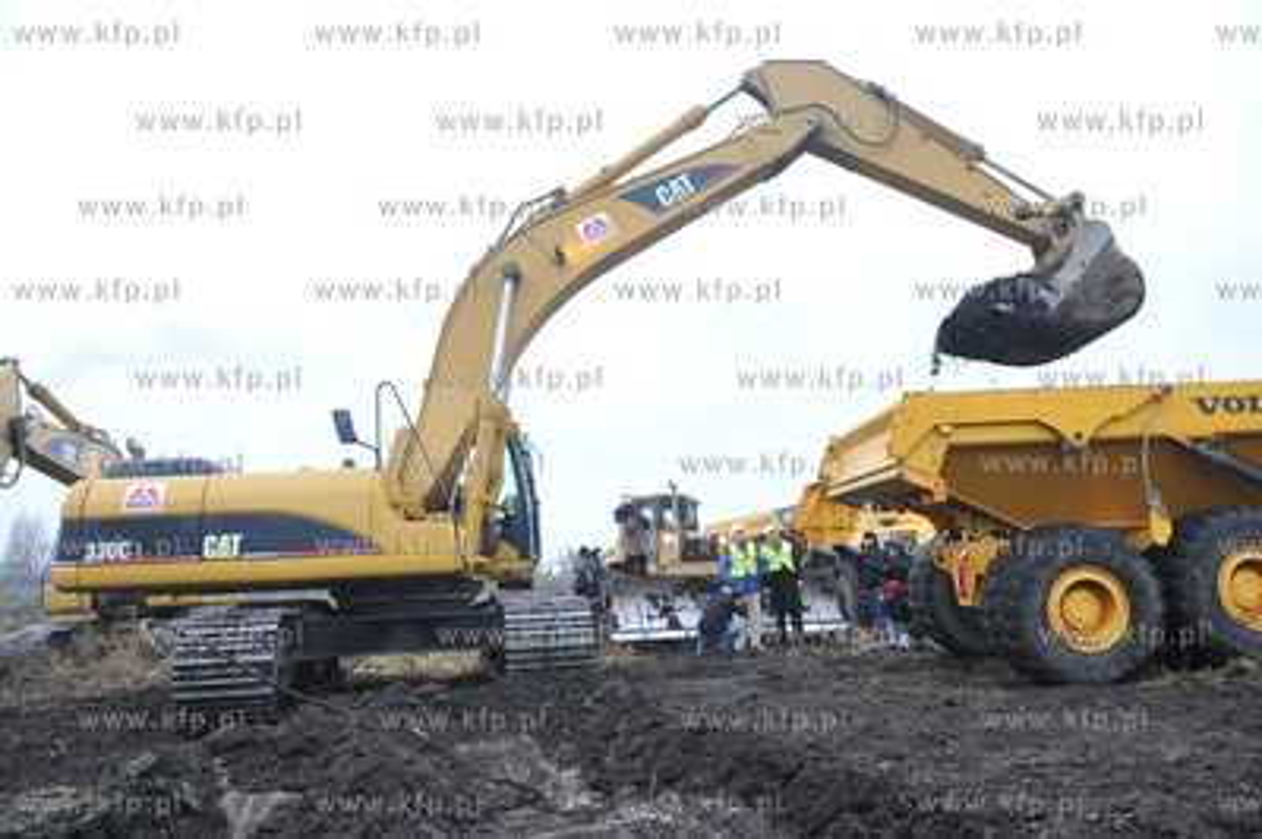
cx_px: 631
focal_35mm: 24
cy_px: 420
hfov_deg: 73.8
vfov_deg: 53.1
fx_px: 841
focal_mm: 24
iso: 640
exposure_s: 1/160
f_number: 5.6
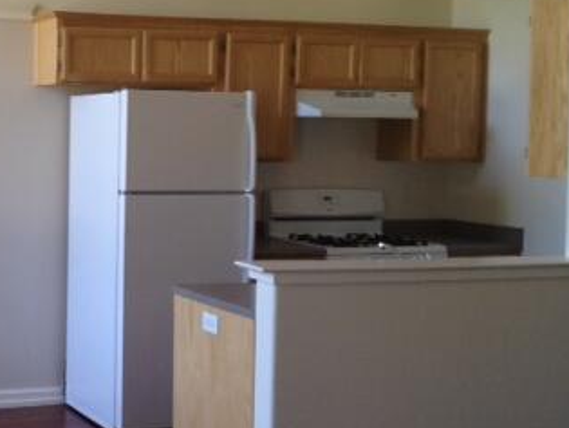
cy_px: 175
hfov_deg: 26.0
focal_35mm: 71
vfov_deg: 20.7
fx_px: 1168
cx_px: 9
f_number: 2.4
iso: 64
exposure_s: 1/30
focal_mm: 4.28
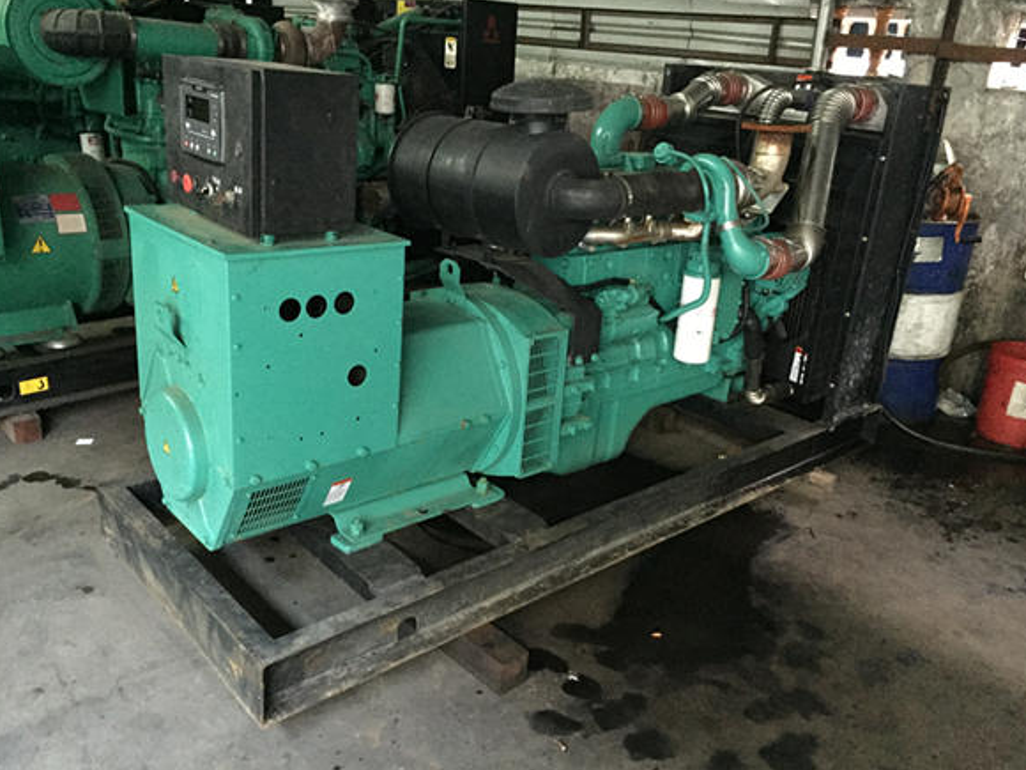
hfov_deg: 60.0
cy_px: 375
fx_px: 889
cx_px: 508
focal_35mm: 30
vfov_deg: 46.8
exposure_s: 1/17
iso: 1250
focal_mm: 4.15
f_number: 2.2
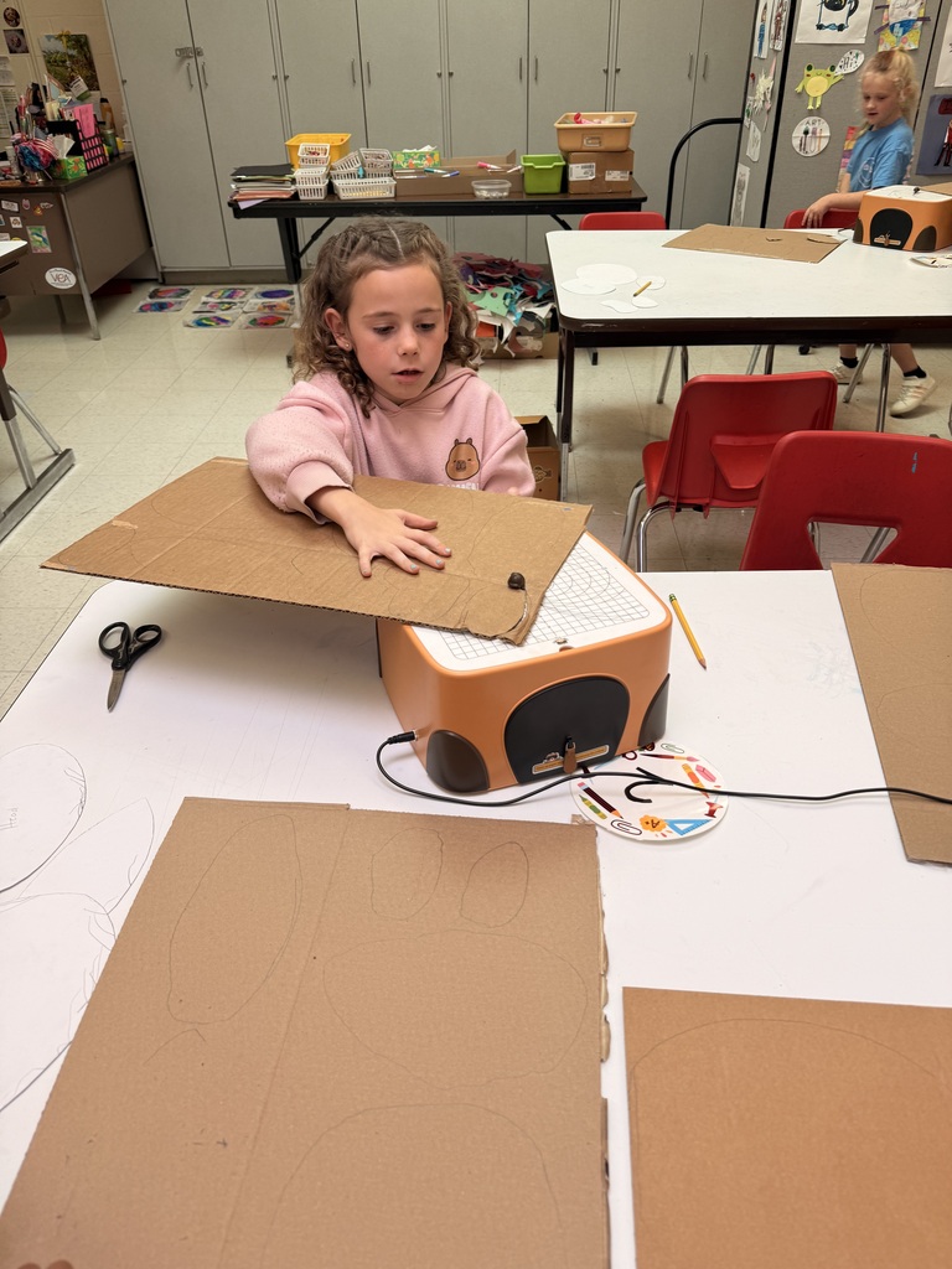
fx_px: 880
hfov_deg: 56.8
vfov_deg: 71.6
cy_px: 634
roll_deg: -0.1
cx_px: 476
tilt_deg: -34.8
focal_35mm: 24
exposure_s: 1/120
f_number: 1.78
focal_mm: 6.76
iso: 64
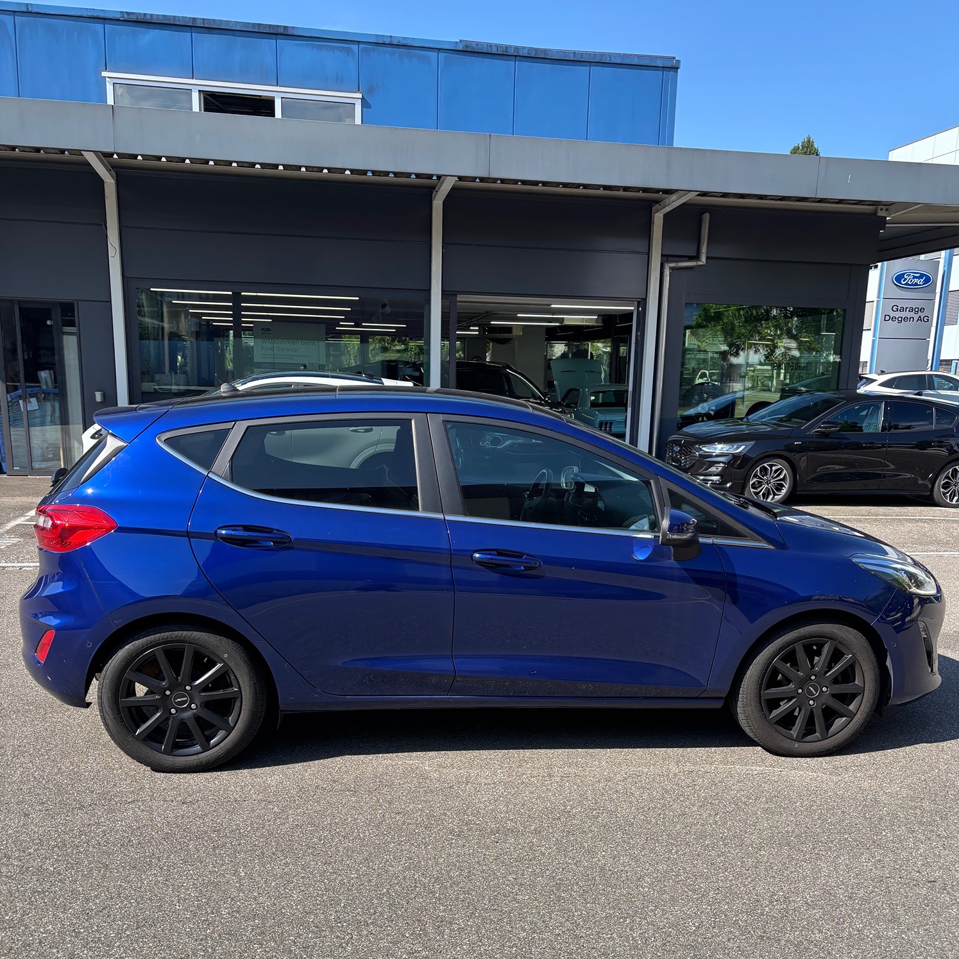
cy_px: 594
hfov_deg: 52.5
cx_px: 482
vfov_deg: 52.0
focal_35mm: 31
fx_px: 972
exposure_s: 1/1381
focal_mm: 5.96
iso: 50
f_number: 1.6
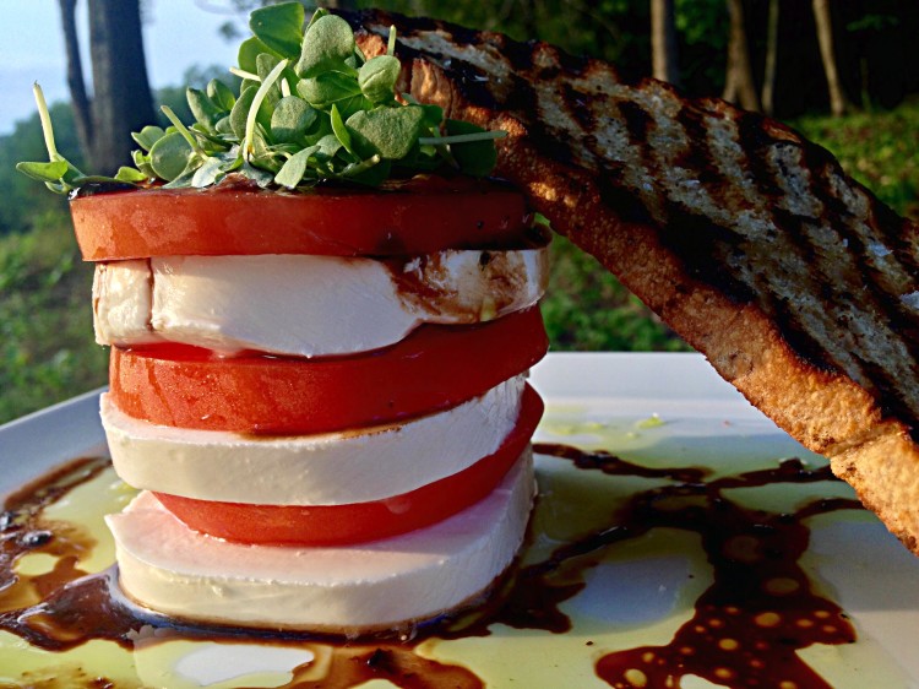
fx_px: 876
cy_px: 344
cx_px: 460
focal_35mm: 33
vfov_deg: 42.9
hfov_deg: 55.4
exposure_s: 1/133
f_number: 2.4
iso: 50
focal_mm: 4.12
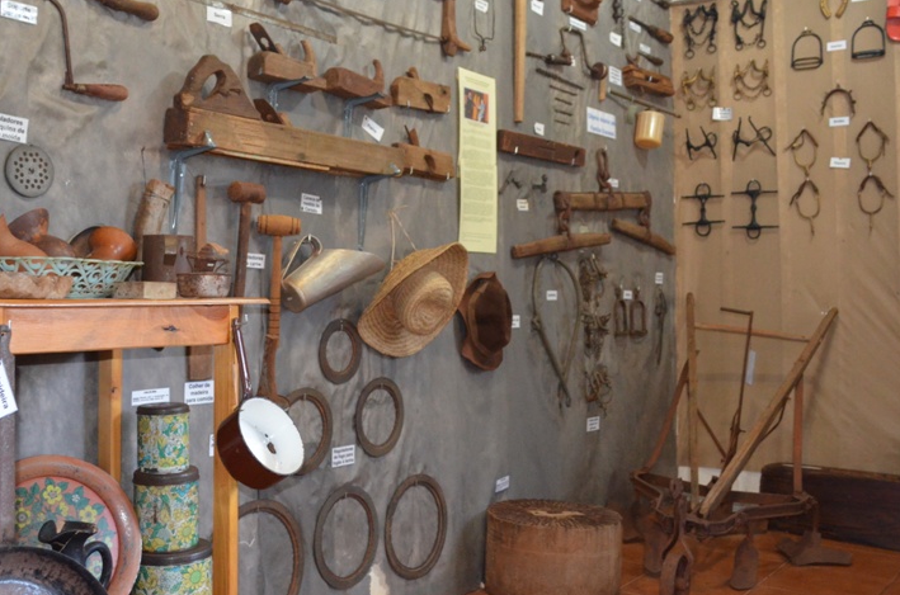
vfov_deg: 33.9
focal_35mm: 39
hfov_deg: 49.6
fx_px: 973
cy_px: 242
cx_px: 405
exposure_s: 1/60
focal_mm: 18
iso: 2200
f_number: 3.5
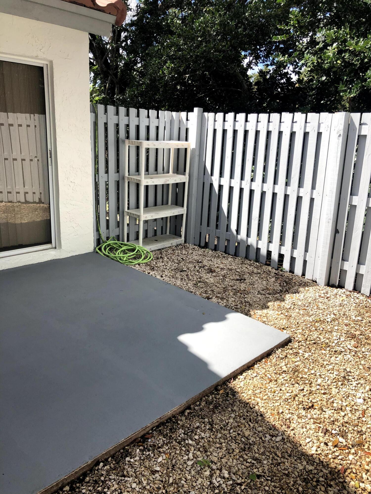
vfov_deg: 63.4
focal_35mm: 28
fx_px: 400
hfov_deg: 49.7
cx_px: 186
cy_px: 247
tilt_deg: -12.8
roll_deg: -2.2
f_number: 1.8
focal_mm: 4
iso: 20
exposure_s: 1/1312
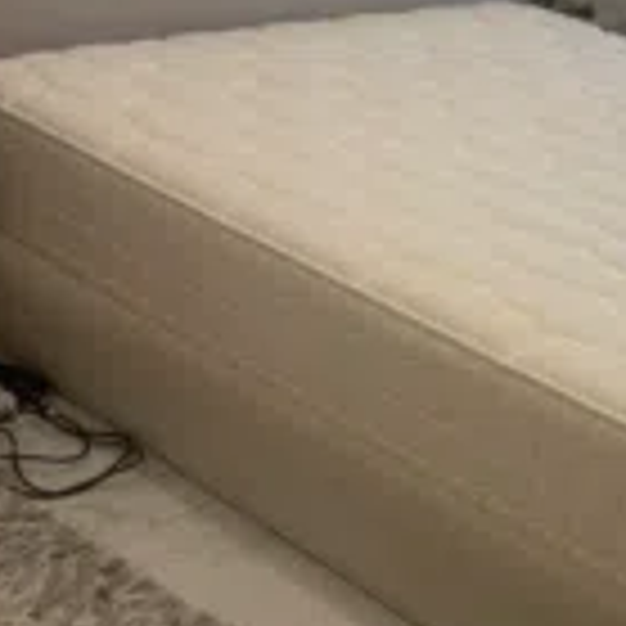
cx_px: 608
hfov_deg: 26.8
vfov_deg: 28.1
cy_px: 243
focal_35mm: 61
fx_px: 1248
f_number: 1.78
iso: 64
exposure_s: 1/167
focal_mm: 6.86
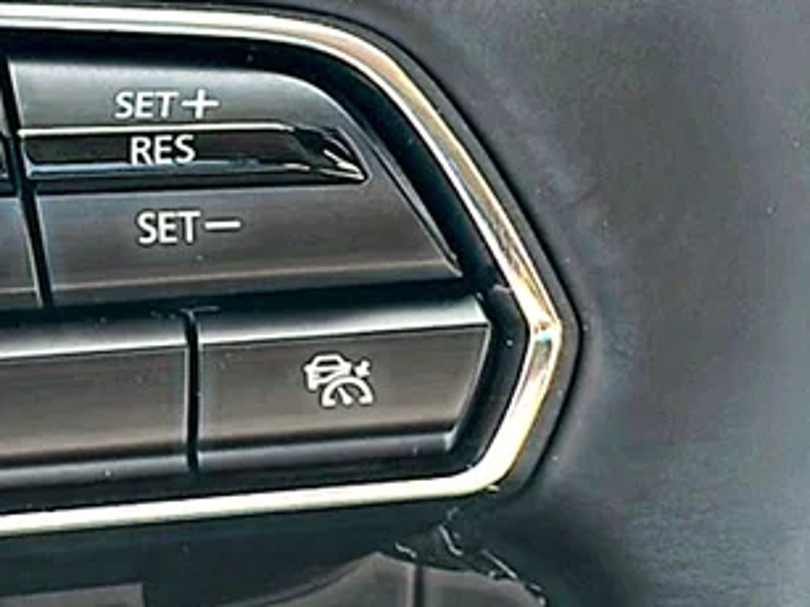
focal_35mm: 139
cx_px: 195
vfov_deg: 10.7
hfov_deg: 14.1
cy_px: 210
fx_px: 3251
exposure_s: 1/186
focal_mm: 6.86
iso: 80
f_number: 1.78
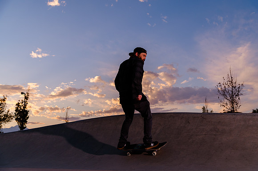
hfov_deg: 55.8
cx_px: 129
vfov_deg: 38.8
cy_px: 86
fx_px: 244
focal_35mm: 34
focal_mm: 34
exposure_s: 1/500
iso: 400
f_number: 5
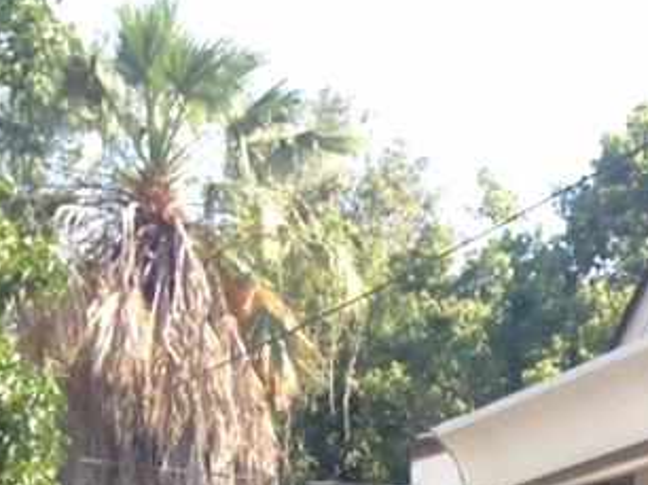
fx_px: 3030
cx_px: 1182
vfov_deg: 8.4
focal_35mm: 162
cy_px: 1144
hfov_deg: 11.3
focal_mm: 4.12
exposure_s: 1/275
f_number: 2.4
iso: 50
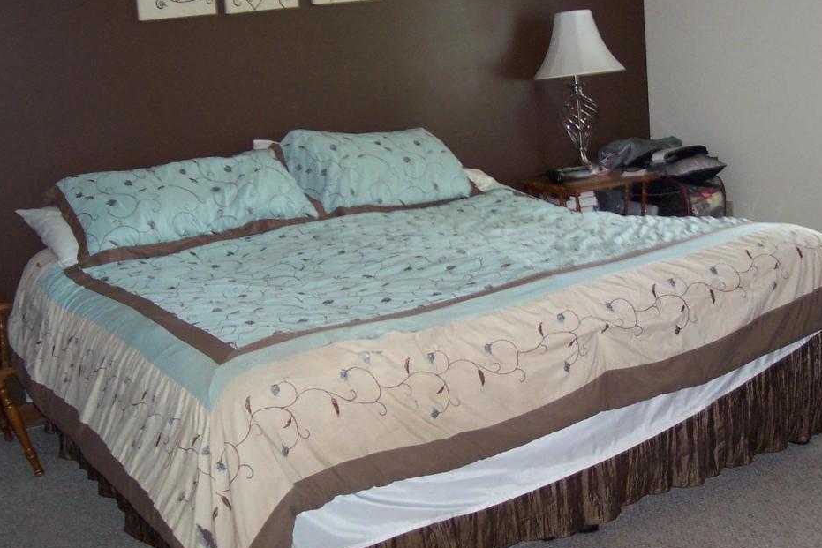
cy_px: 250
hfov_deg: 41.9
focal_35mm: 47
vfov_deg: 28.6
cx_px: 436
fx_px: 1073
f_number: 2.8
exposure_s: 1/20
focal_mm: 8
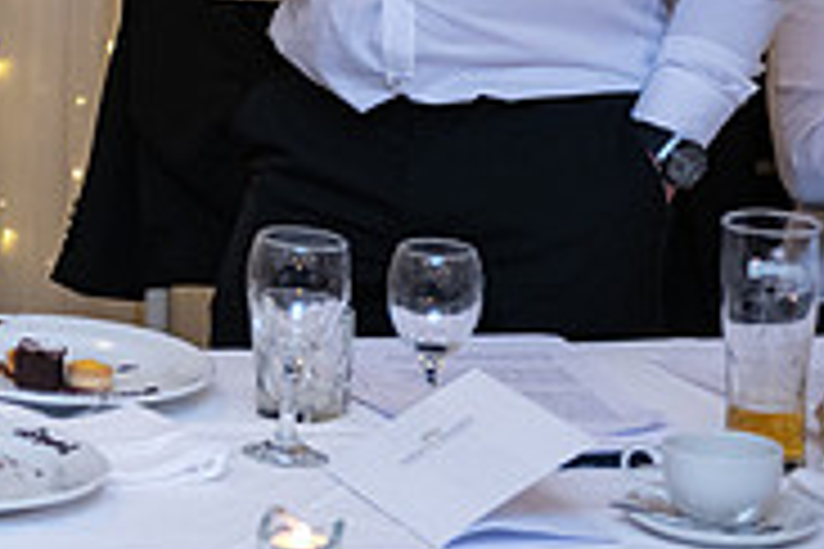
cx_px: -405
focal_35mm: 197
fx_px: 4509
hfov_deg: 10.1
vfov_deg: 6.9
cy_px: -250
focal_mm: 62
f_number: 3.5
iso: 1000
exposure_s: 1/160
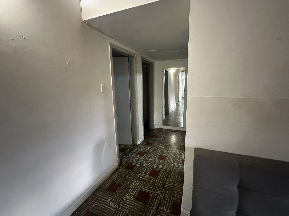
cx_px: 151
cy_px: 105
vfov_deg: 81.7
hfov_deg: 98.1
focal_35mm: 15
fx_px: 125
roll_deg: +1.4
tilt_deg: -9.4
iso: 1000
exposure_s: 1/40
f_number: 2.2
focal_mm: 2.22
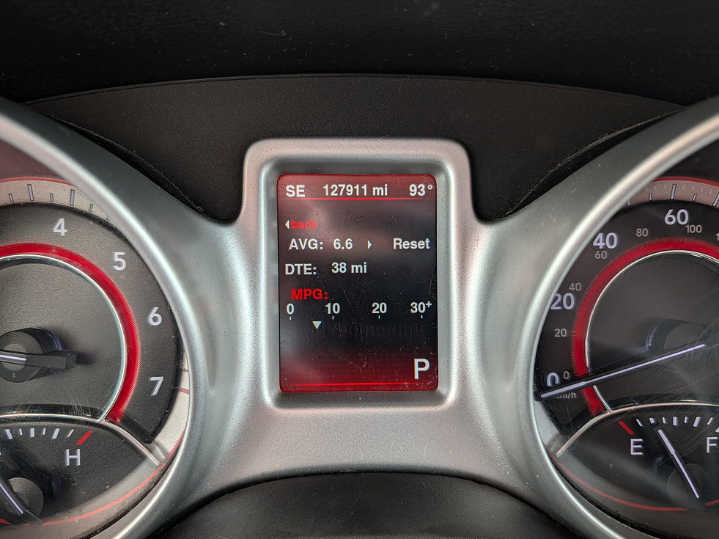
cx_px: 359
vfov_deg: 54.8
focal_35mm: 25
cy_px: 274
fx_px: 519
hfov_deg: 69.4
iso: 21
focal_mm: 6.9
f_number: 1.68
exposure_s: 1/78
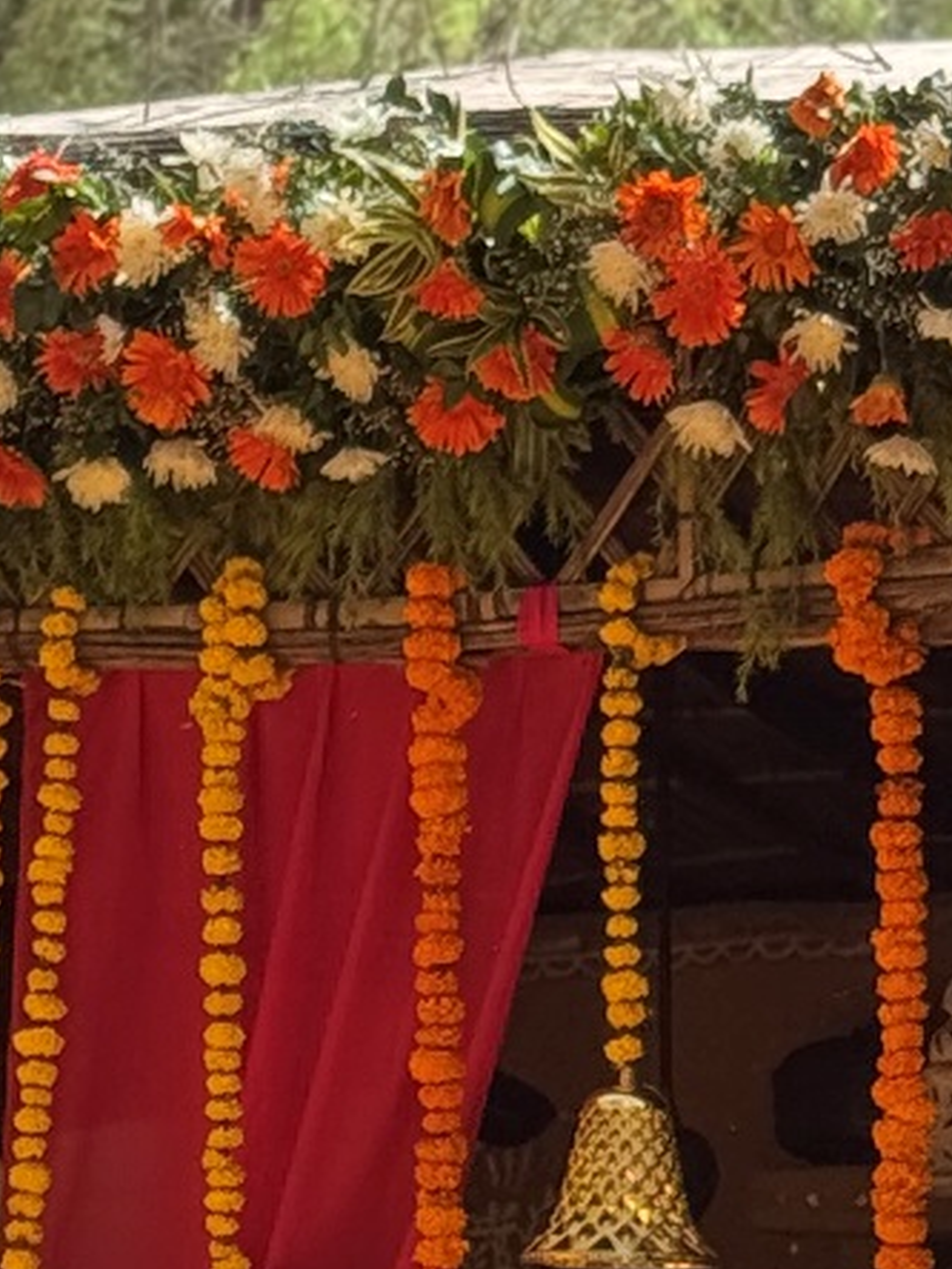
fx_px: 7994
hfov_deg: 6.8
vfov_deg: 9.0
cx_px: 992
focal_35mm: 218
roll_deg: +1.4
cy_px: 1392
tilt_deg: +1.8
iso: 64
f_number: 1.78
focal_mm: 6.76
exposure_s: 1/952
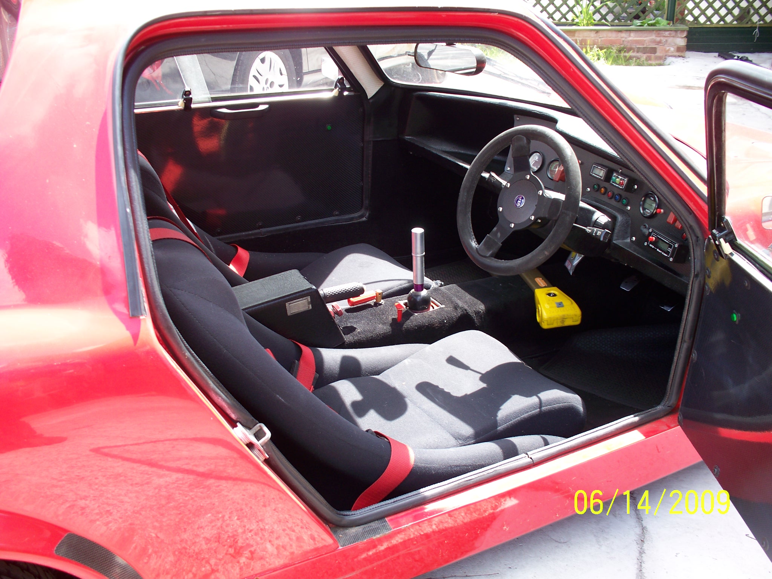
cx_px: 386
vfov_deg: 39.7
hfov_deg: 51.4
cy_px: 290
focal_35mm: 36
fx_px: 803
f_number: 2.8
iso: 64
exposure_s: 1/80
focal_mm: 7.54
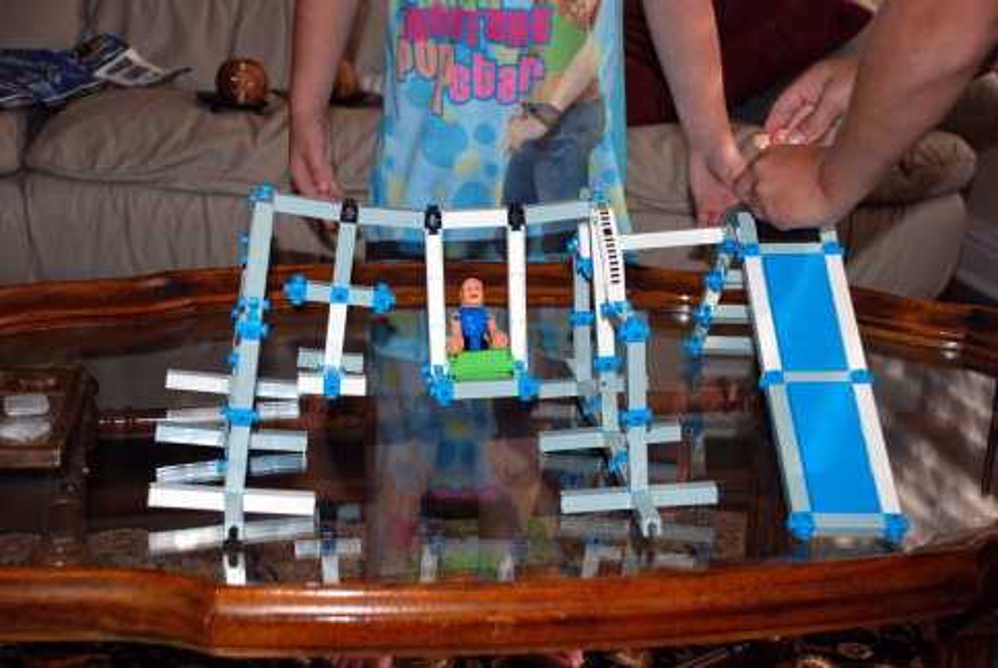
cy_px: 334
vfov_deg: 22.7
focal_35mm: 60
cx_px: 499
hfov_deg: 33.4
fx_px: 1665
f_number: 4.5
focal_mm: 40
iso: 200
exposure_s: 1/60
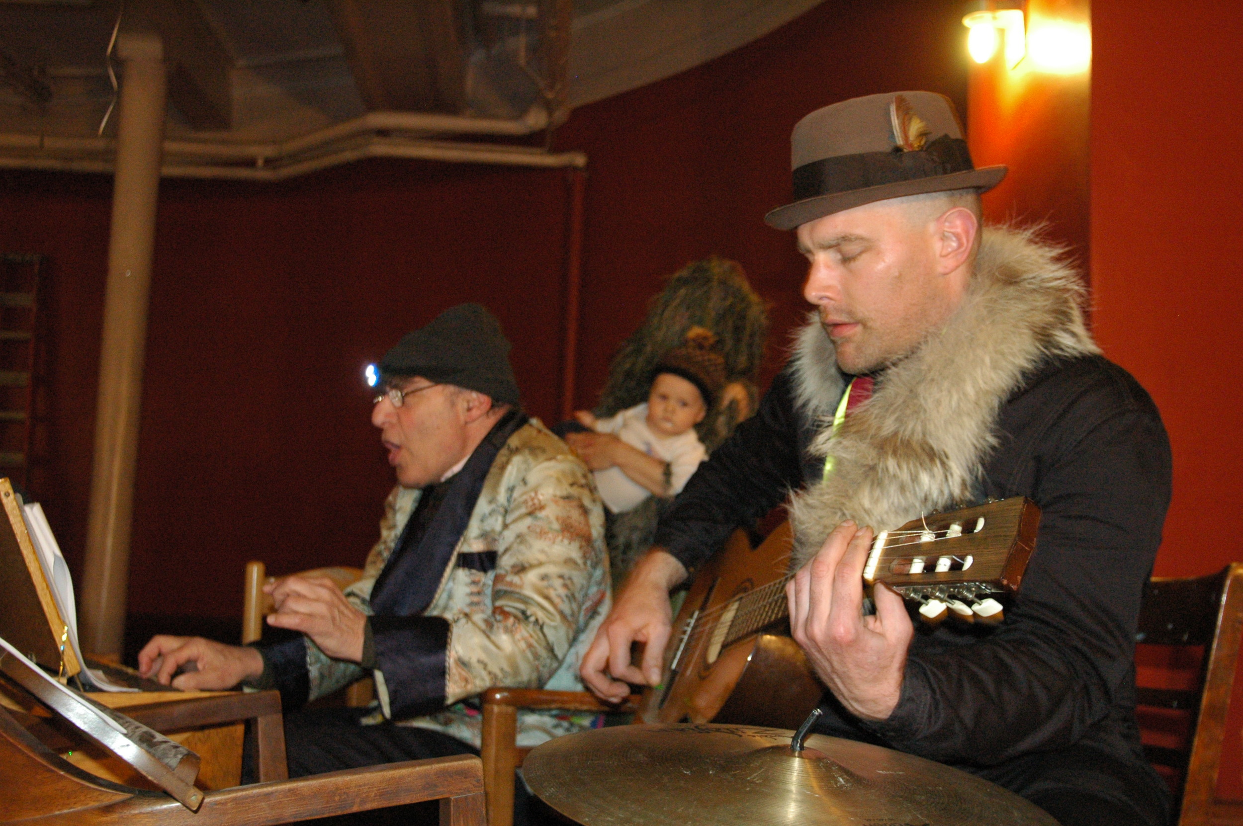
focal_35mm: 36
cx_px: 622
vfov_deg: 36.8
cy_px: 413
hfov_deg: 53.2
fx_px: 1242
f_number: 3.3
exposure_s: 1/15
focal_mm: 24
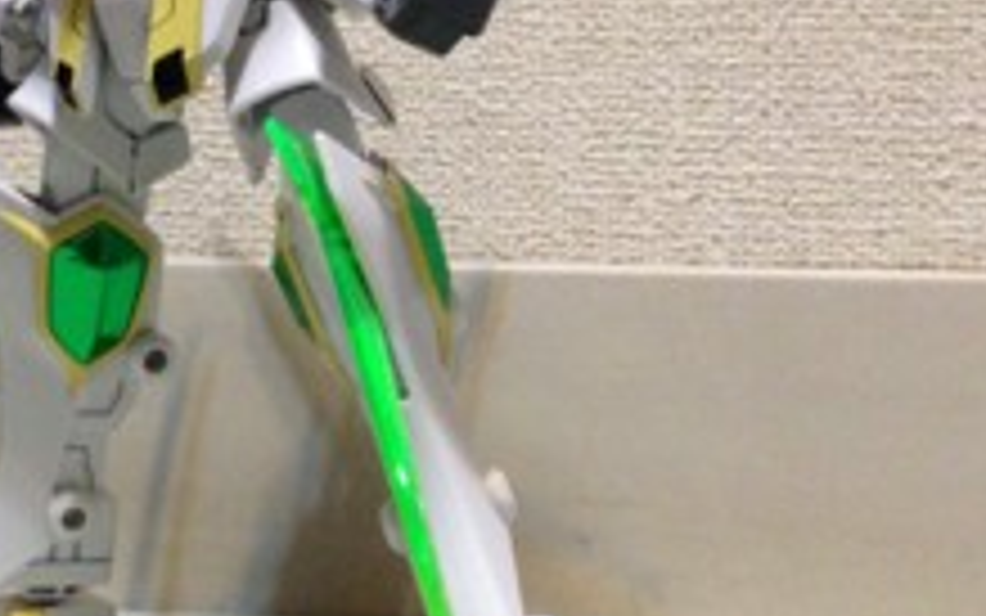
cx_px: 171
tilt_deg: +6.6
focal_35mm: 72
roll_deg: -2.8
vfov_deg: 18.0
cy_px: 153
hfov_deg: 27.9
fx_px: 1935
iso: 500
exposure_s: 1/15
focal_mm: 4.12
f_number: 2.4
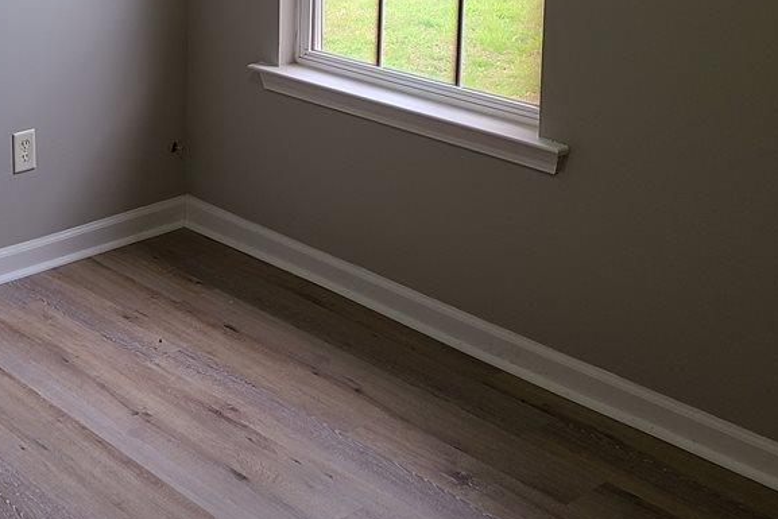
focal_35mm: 60
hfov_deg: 32.3
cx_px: 138
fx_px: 1297
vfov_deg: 21.1
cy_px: -100
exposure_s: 1/119
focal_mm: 5.4
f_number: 1.8
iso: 64
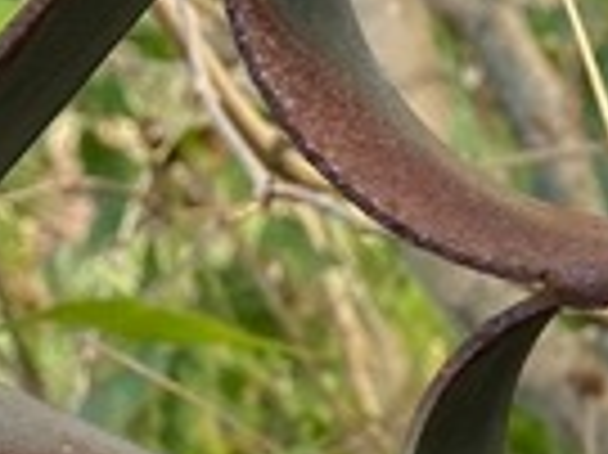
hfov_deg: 10.4
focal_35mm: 154
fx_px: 2702
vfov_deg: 9.2
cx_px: 1639
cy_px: 818
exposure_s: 1/142
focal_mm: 4.25
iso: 32
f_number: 1.8
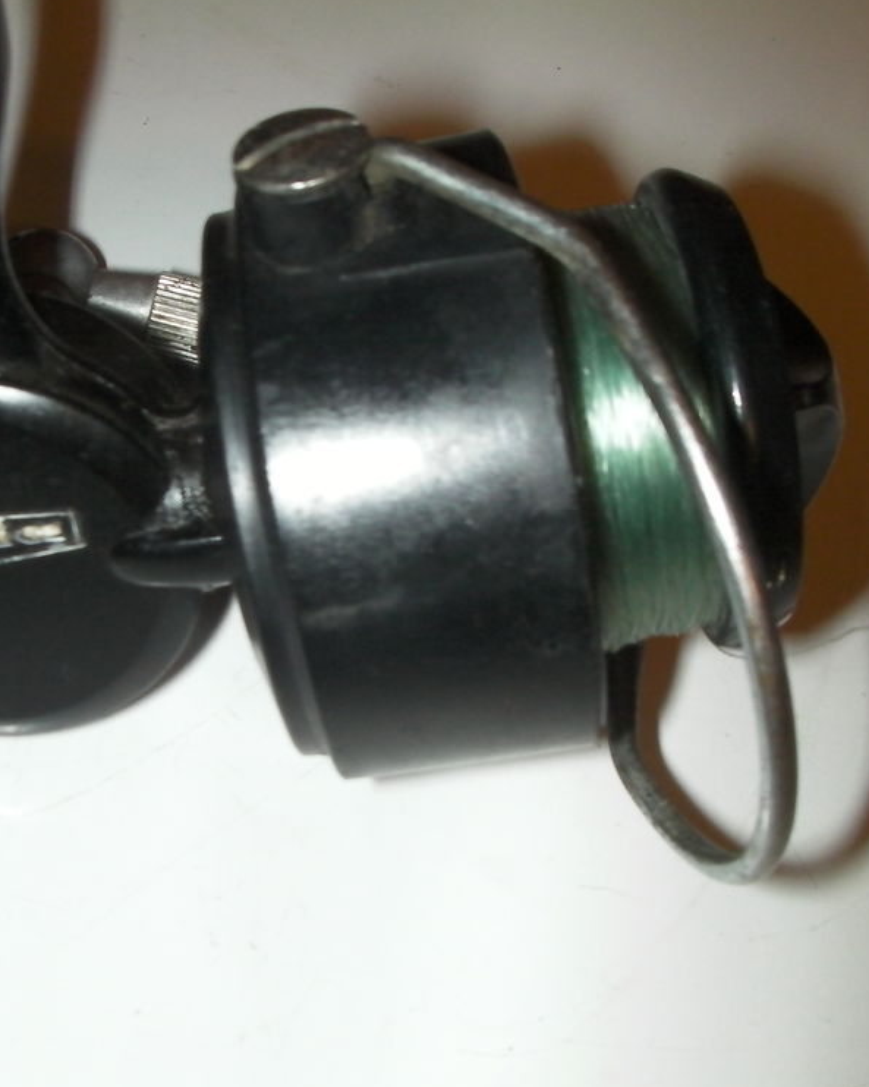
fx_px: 1608
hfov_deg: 29.9
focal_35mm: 50
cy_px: 544
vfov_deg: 37.4
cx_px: 262
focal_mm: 6.3
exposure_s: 1/30
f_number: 5.6
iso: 200
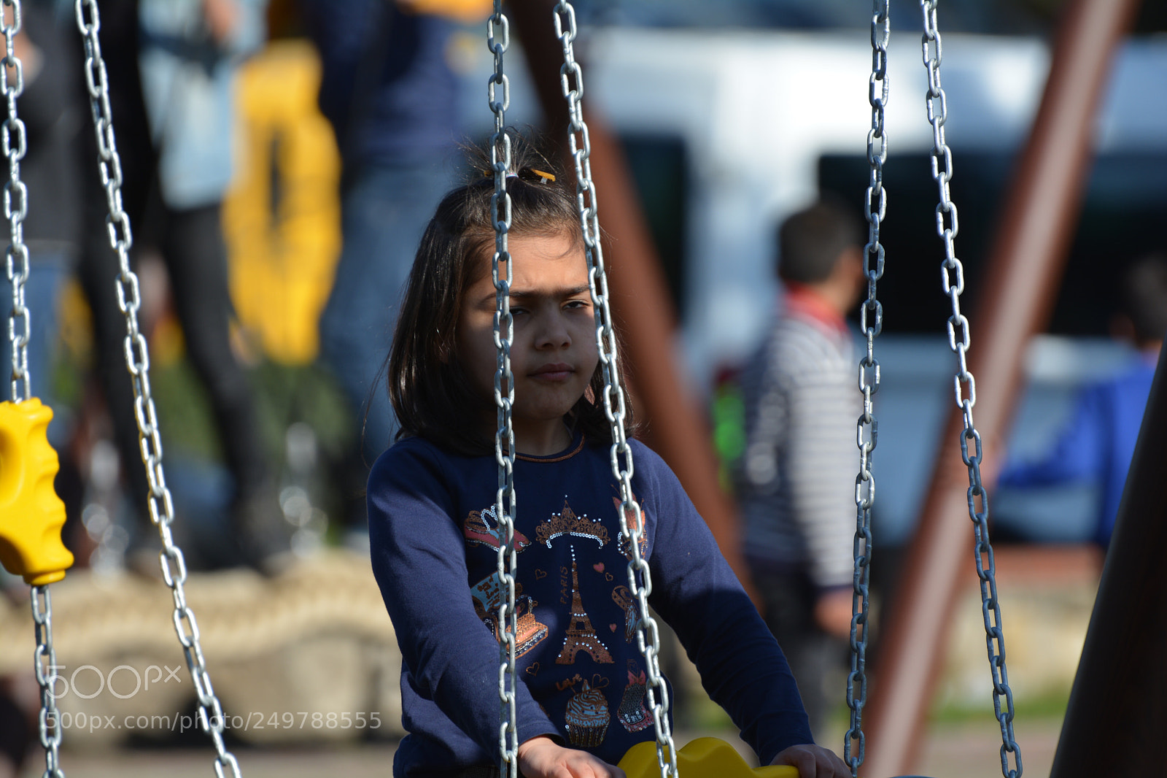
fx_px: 13125
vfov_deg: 3.4
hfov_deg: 5.1
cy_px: 389
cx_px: 584
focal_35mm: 405
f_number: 5.6
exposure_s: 1/400
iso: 100
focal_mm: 270
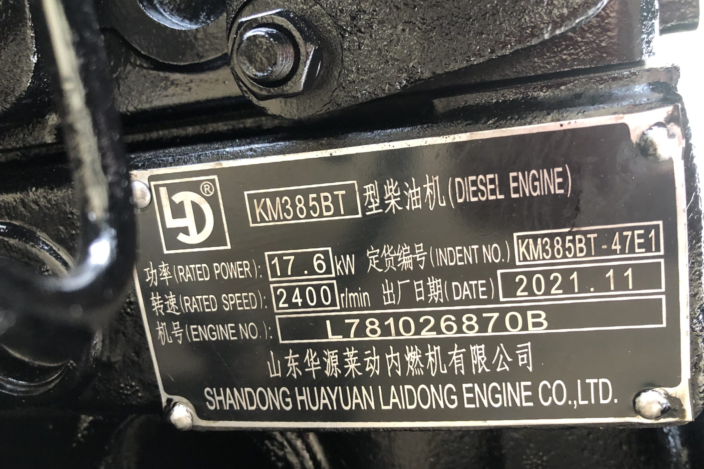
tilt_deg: -12.6
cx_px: 354
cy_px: 225
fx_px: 587
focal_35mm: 30
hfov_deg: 61.9
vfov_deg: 43.6
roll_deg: +10.8
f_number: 1.8
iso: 80
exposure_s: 1/15
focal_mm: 3.99
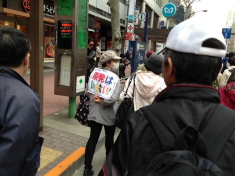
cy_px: 88
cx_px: 118
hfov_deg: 55.3
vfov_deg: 43.0
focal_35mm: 33
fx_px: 224
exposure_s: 1/60
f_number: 2.4
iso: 50
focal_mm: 4.13
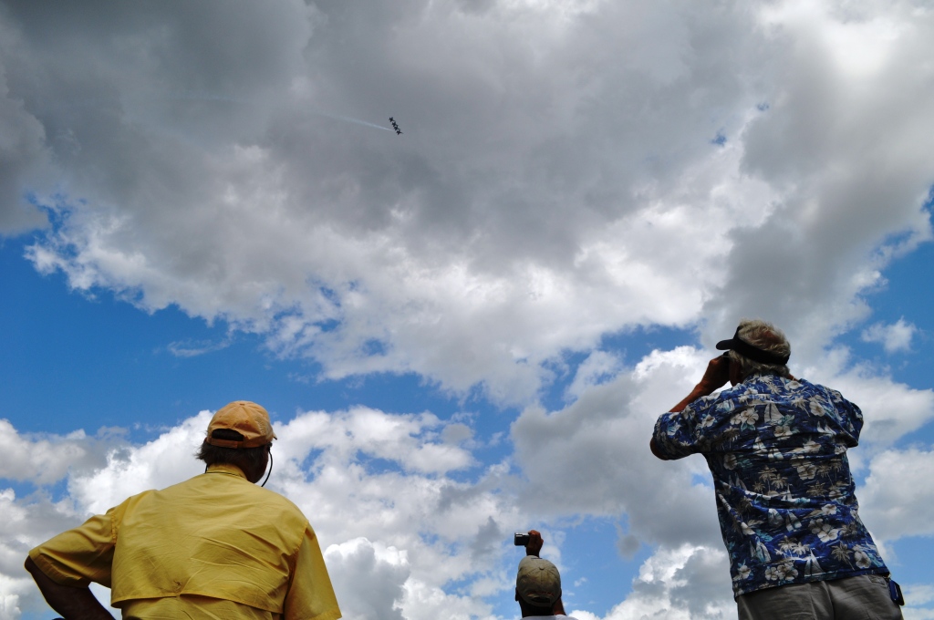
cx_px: 467
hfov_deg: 67.4
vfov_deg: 47.8
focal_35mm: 27
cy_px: 310
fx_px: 700
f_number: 10
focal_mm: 18
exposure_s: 1/400
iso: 200
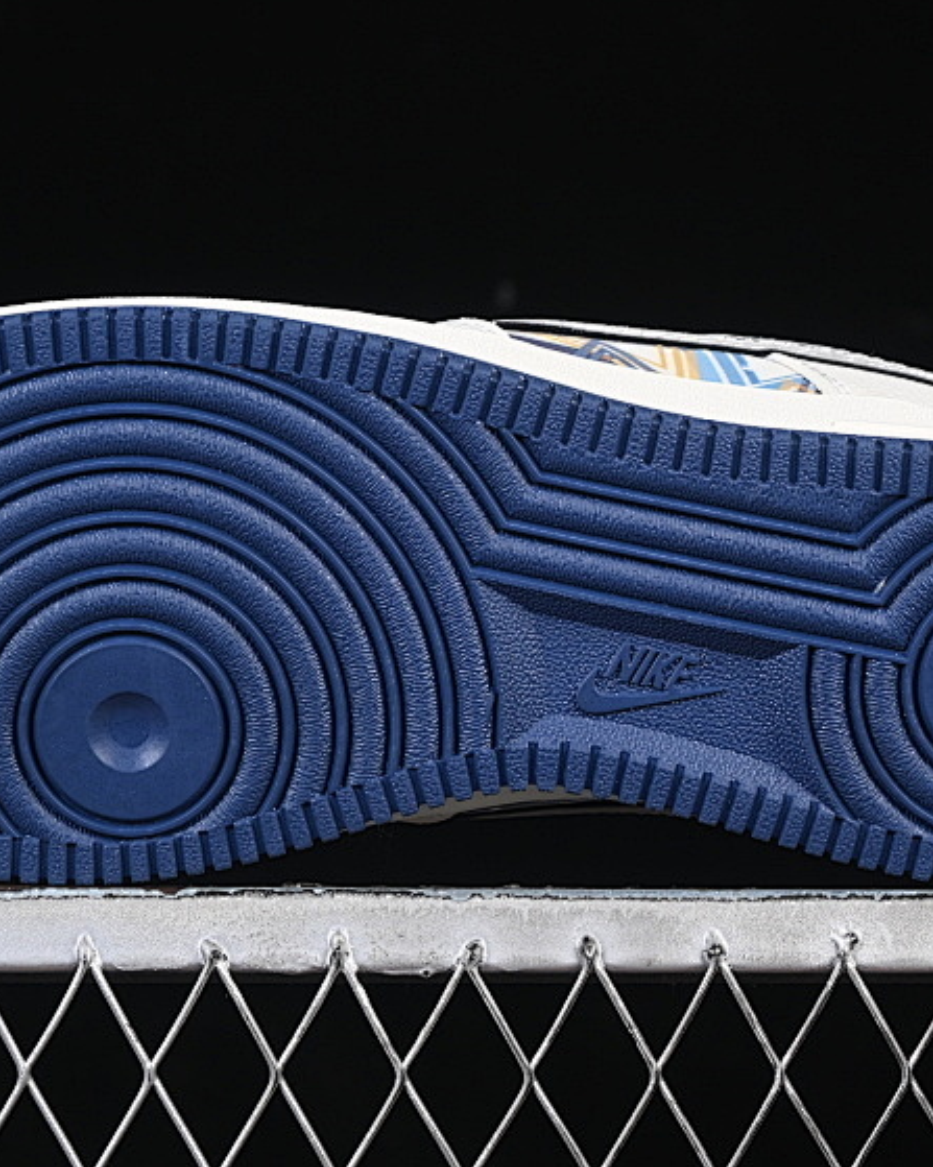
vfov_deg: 14.1
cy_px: 420
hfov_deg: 11.3
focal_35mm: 136
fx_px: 4696
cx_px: 445
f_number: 6.3
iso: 160
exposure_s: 1/60
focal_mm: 50
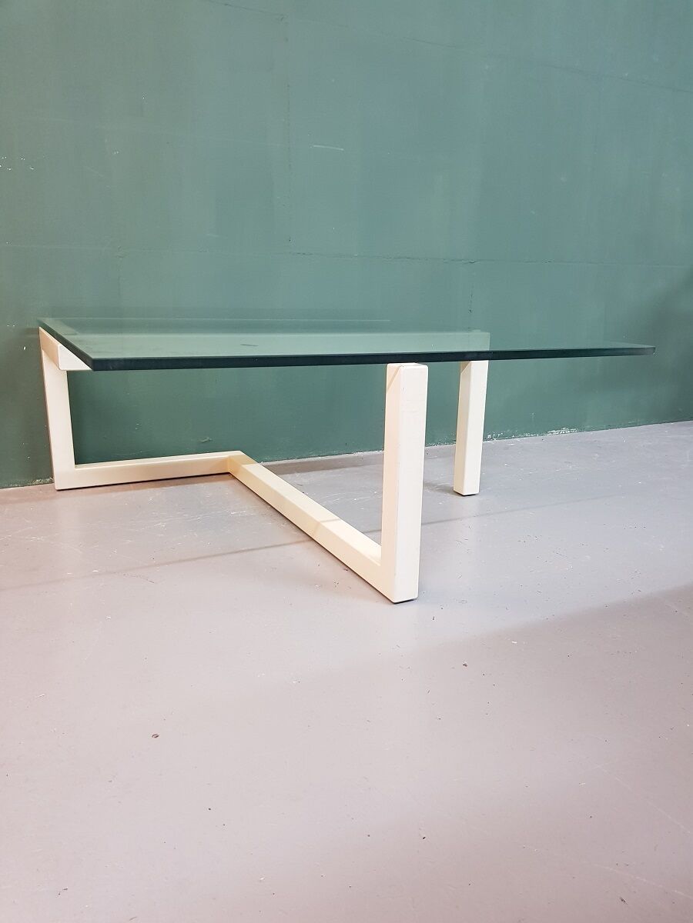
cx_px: 346
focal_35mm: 26
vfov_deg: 67.3
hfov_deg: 53.1
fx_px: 694
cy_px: 462
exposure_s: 1/17
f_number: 1.7
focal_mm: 4.2
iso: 250
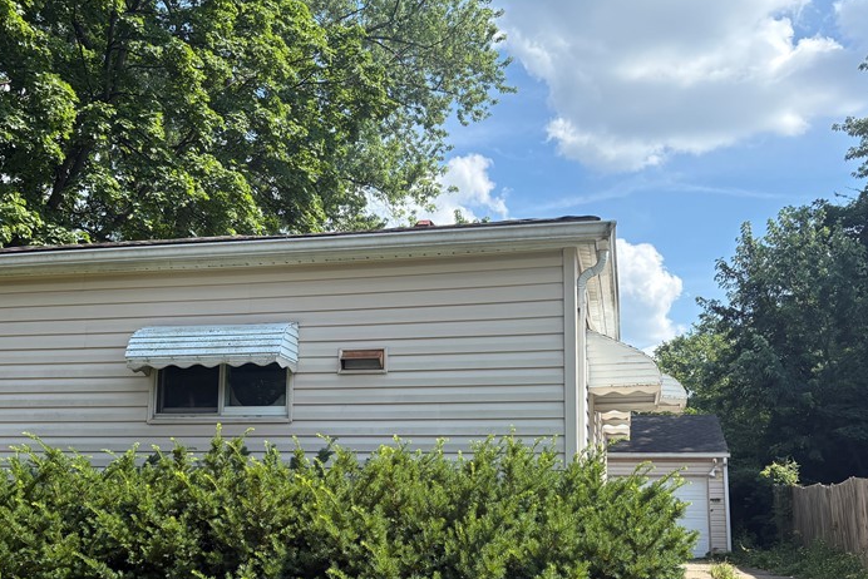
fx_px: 965
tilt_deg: +6.5
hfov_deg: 48.1
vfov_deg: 33.1
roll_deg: -1.2
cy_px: 387
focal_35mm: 40
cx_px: 335
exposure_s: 1/2141
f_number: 1.6
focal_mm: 5.96
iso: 64
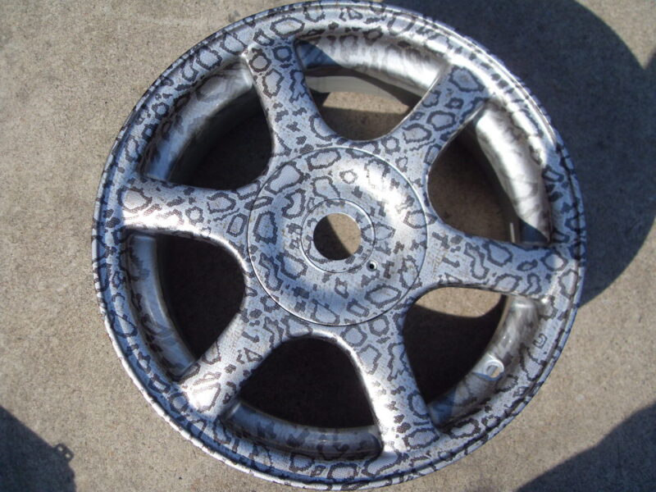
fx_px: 663
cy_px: 246
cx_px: 328
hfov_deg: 52.6
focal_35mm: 35
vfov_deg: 40.7
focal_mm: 6.3
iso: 80
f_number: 7
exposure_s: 1/250
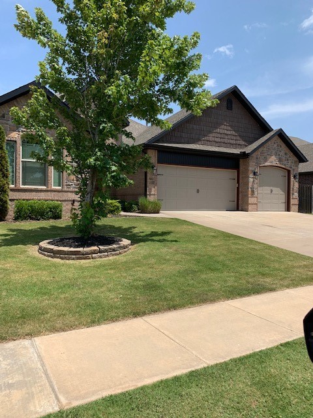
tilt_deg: +0.8
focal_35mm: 26
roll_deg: +2.1
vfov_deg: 67.3
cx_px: 156
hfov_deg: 53.1
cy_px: 209
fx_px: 313
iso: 25
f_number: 1.8
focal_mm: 4.25
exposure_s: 1/2257
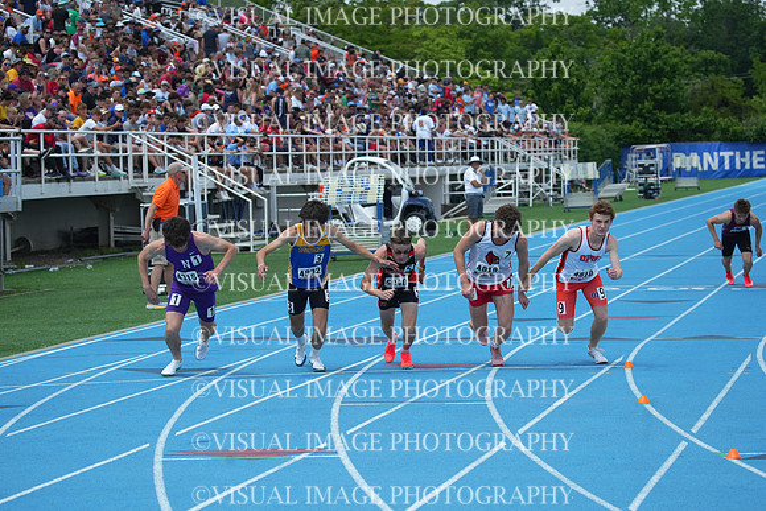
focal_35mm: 130
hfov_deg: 15.8
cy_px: 256
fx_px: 2767
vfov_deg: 10.6
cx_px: 383
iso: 400
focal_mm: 130
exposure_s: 1/2000
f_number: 5.6
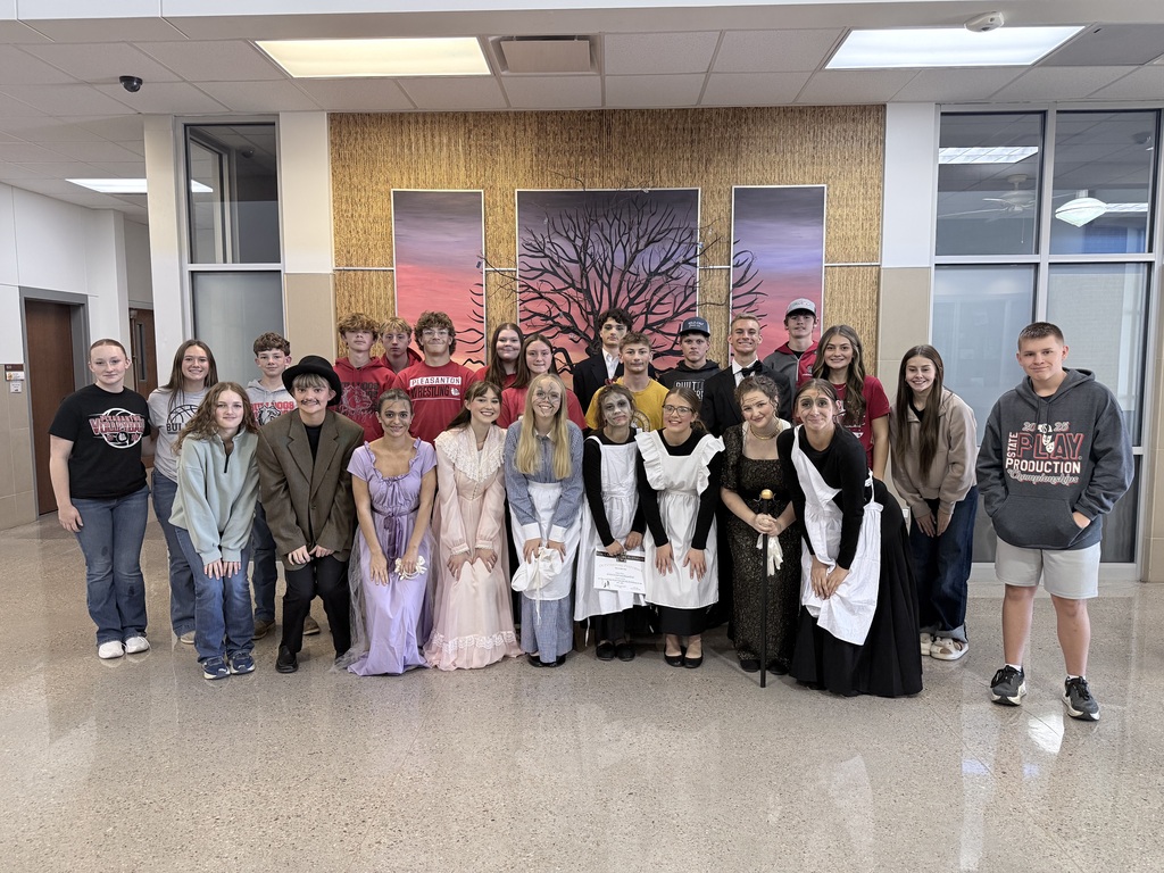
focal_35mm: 24
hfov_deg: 71.6
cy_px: 436
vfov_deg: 56.8
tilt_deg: -5.0
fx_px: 807
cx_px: 582
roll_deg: +0.1
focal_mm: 6.76
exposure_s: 1/120
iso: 250
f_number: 1.78
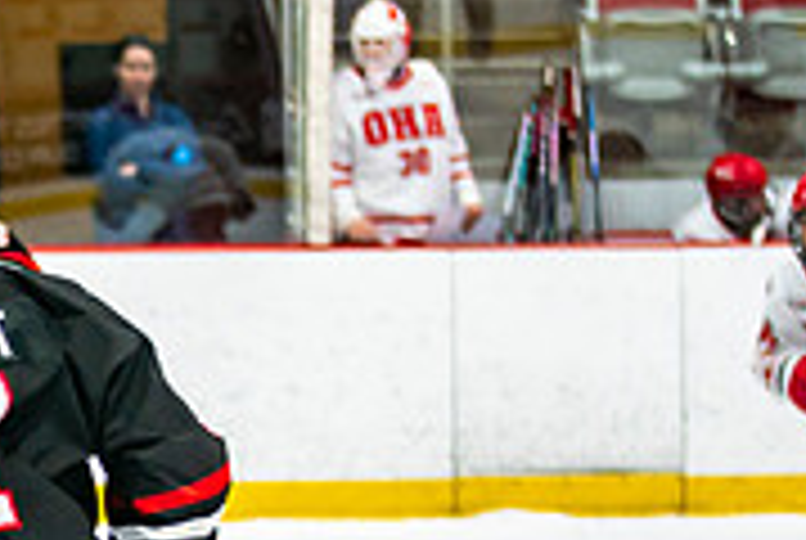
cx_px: -419
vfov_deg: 4.1
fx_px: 7625
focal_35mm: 340
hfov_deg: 6.0
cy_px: 523
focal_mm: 80
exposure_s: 1/640
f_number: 2.8
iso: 640
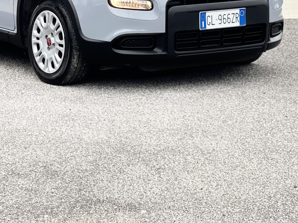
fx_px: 1308
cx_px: 91
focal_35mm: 152
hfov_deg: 13.0
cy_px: -16
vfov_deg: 9.7
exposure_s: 1/121
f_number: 2.2
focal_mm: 7.5
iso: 25
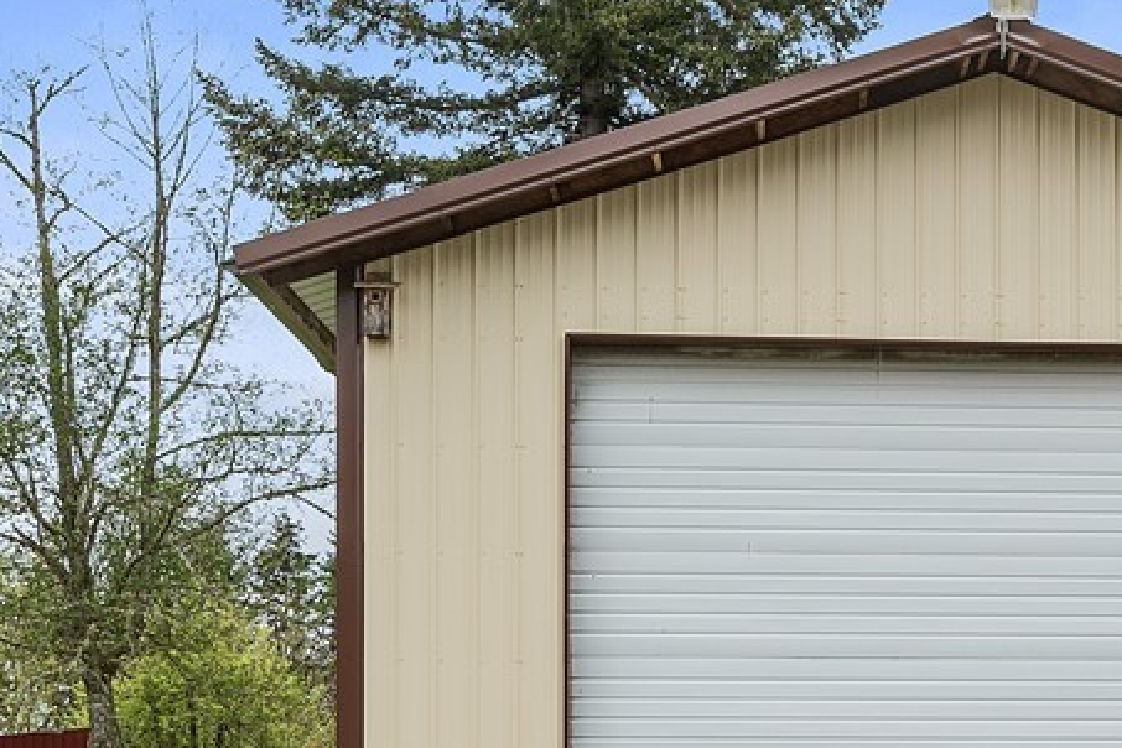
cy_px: 805
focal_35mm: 79
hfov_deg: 24.9
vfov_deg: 16.8
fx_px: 2462
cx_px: 1014
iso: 100
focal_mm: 33
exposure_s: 1/160
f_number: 5.6
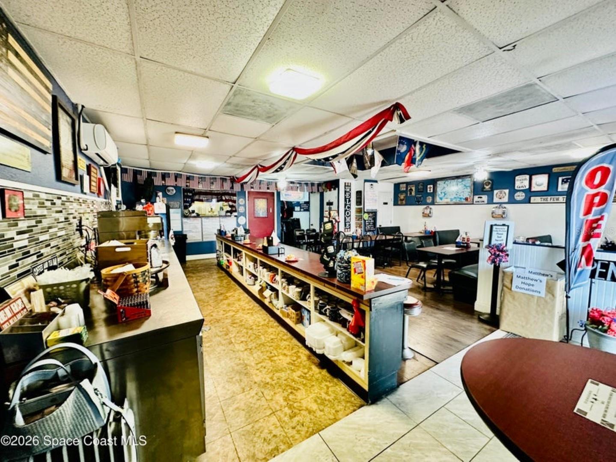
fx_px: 249
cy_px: 231
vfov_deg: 85.7
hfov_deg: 102.0
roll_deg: -0.5
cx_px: 308
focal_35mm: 14
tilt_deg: -4.6
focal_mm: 2.22
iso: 500
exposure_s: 1/60
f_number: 2.2
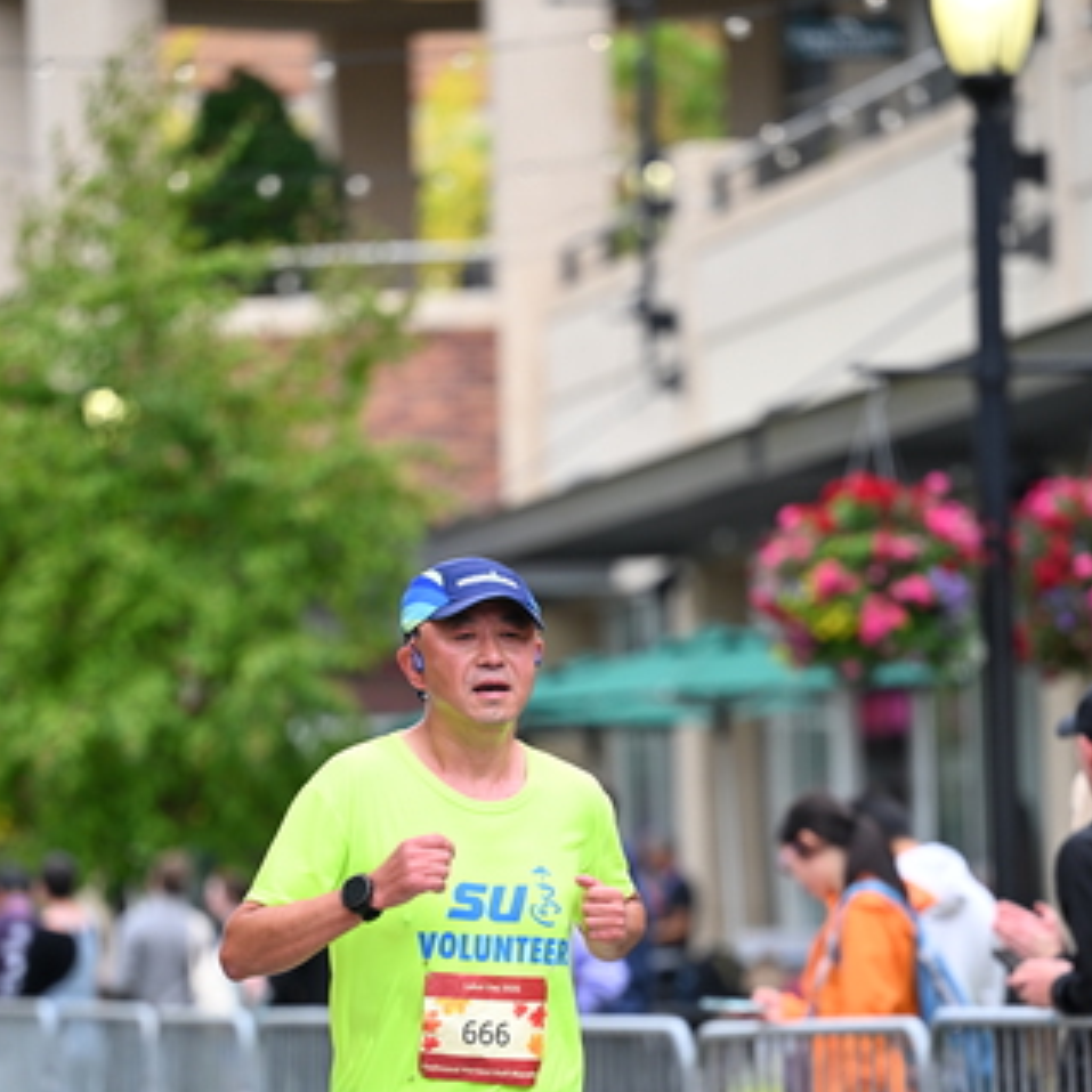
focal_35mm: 198
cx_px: 539
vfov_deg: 8.8
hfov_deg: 8.8
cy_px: 791
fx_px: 7067
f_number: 2.8
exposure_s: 1/1600
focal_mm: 135
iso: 640
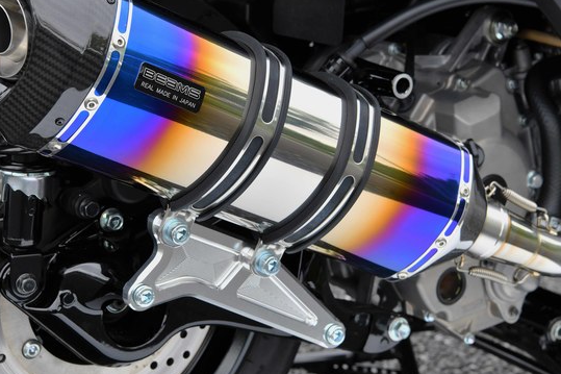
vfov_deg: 14.8
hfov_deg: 22.1
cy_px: 149
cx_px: 278
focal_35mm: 92
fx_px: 1433
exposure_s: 1/200
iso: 400
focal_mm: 62
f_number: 9
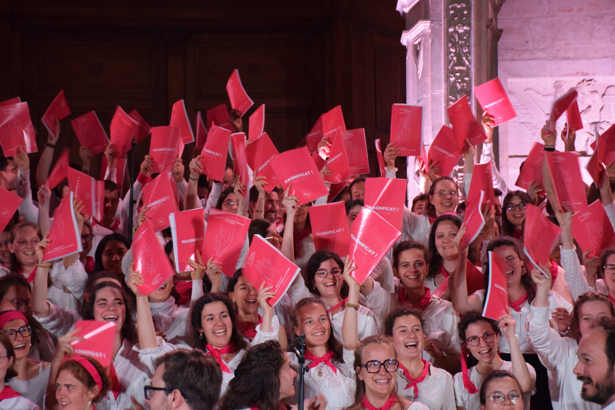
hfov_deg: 20.6
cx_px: 308
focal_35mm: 99
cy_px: 205
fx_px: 1691
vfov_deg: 13.8
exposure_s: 1/80
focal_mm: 66
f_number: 5
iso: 3200
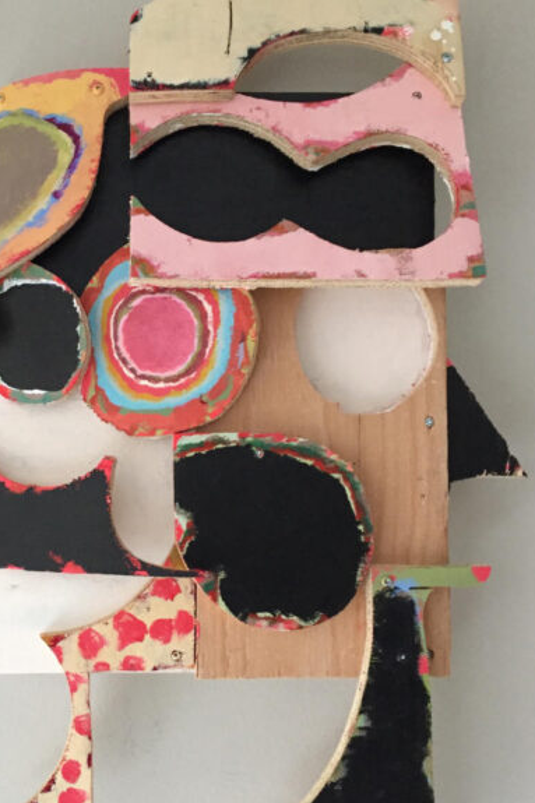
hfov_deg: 31.4
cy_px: 447
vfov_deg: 46.3
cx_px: 148
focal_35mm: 42
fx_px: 937
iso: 250
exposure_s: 1/17
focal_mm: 4.2
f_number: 2.2
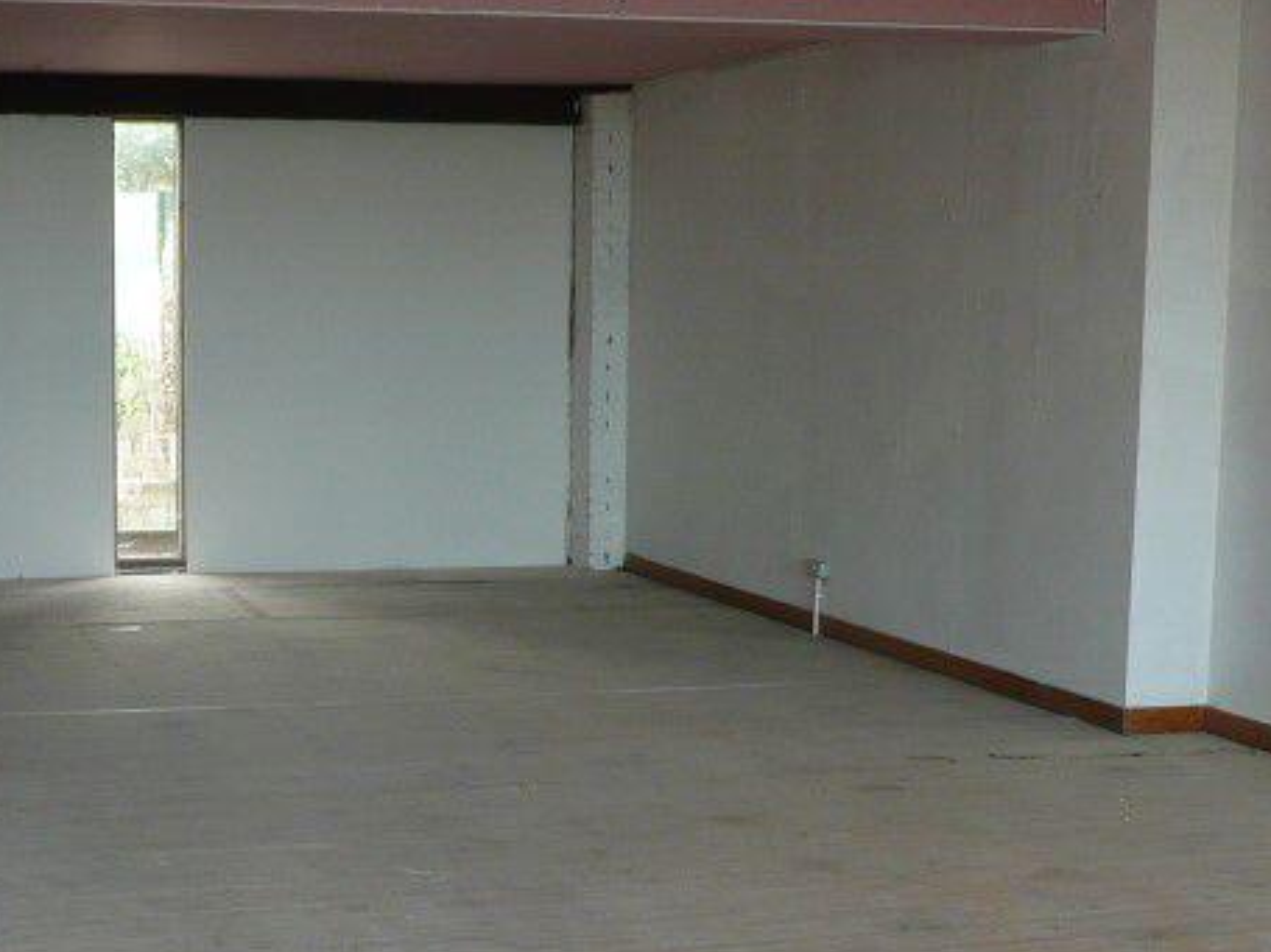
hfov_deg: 30.3
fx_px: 2313
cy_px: 578
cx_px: 338
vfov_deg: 23.2
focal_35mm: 63
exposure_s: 1/30
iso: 100
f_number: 3.3
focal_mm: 4.6
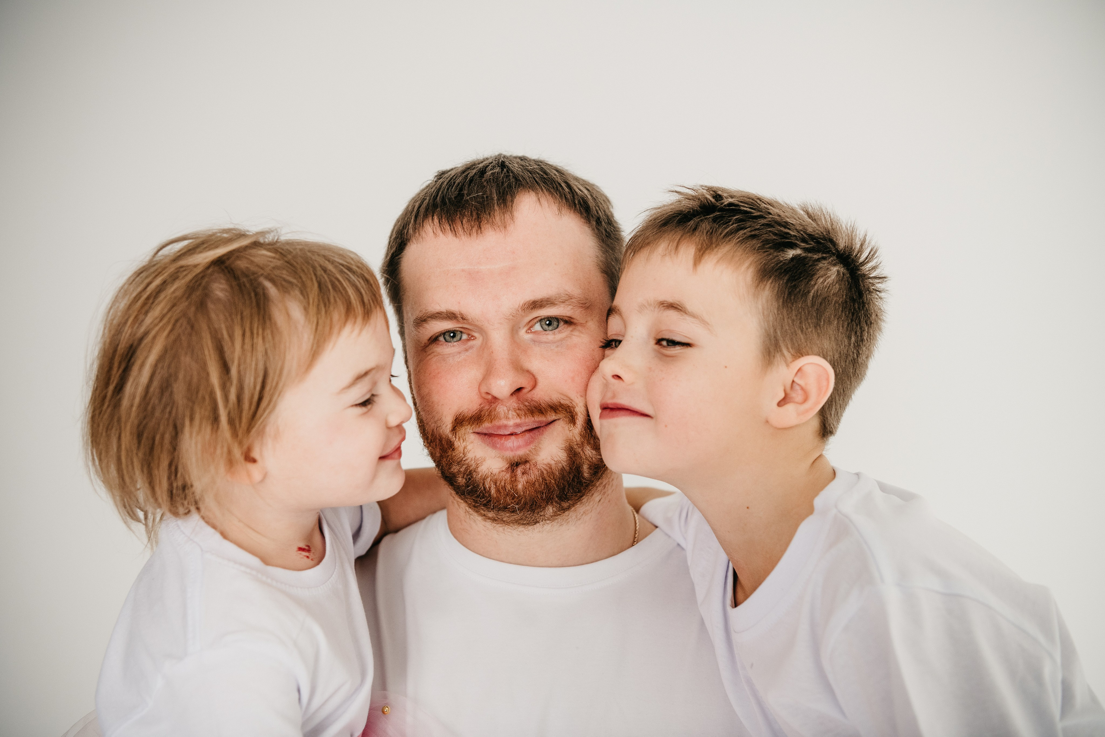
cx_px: 552
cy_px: 368
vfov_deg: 33.4
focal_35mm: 40
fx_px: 1228
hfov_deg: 48.5
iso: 400
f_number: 3.5
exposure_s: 1/160
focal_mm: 40
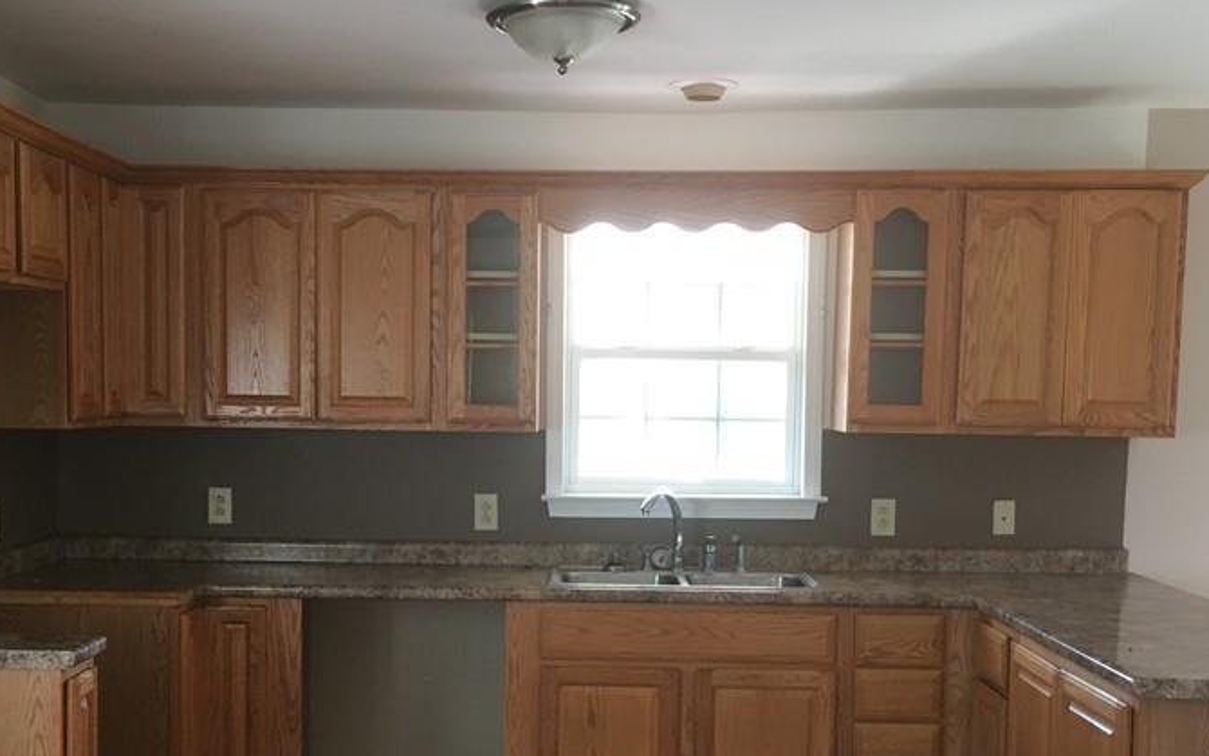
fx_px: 1549
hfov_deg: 42.6
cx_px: 525
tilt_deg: -3.8
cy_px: 512
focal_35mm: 47
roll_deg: -0.1
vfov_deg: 27.2
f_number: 2.2
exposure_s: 1/30
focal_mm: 4.15
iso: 100
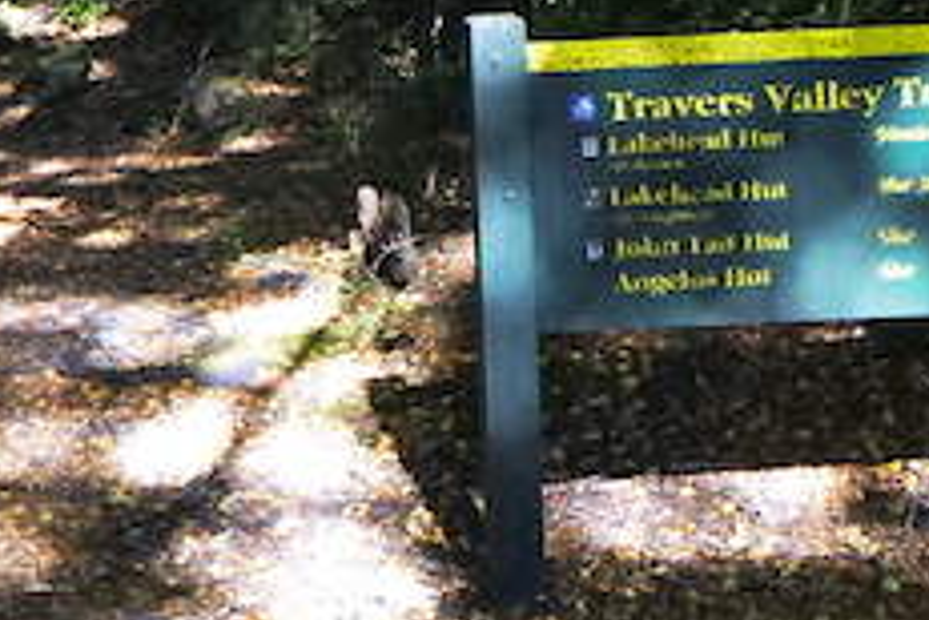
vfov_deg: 14.8
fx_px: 2322
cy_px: -68
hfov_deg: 22.0
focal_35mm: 90
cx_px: 52
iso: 320
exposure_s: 1/60
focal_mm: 4.5
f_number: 3.9
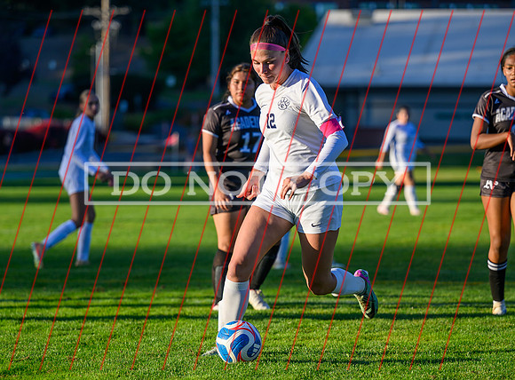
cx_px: 270
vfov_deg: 8.0
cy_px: 245
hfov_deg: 10.9
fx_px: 2701
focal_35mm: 183
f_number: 2.8
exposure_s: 1/1600
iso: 125
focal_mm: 125
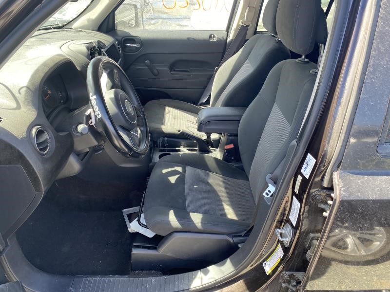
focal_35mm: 26
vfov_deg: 53.1
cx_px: 195
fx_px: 293
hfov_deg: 67.3
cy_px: 146
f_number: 1.8
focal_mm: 4.25
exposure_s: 1/122
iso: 40
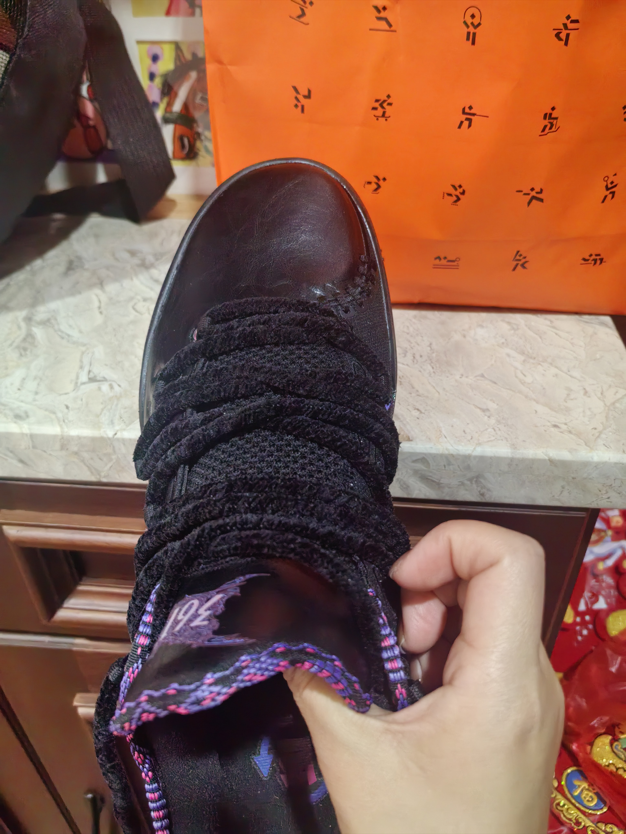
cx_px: 313
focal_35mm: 27
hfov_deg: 51.4
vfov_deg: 65.3
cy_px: 417
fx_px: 651
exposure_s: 1/120
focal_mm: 5.72
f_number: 2
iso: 800
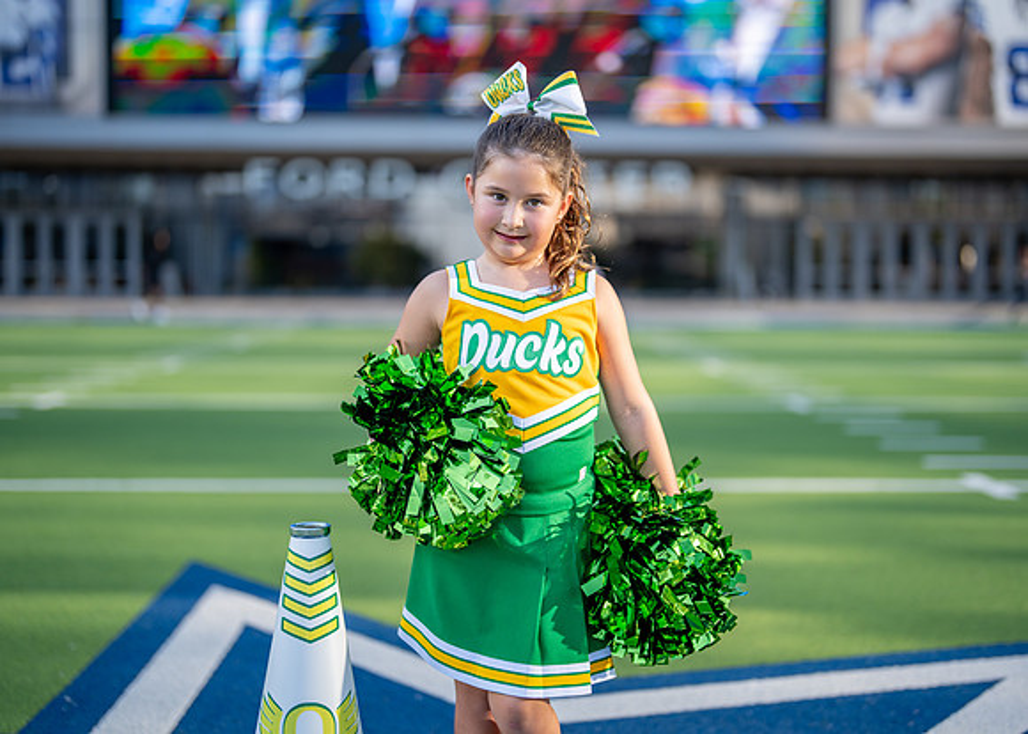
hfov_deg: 36.0
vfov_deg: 26.1
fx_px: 1583
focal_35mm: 54
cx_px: 537
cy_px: 358
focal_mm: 50
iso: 100
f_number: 1.2
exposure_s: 1/2500
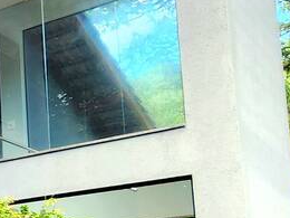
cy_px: 254
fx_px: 603
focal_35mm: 72
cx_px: -272
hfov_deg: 18.7
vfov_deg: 19.4
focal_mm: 2.2
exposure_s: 1/120
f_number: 2.2
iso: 100
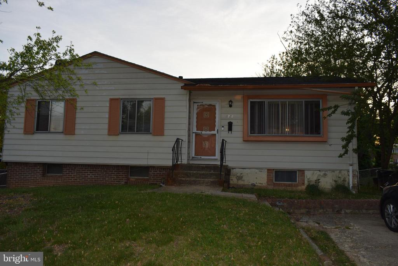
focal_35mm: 27
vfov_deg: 47.9
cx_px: 199
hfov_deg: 67.4
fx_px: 299
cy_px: 133
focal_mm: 18
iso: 140
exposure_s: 1/125
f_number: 5.6
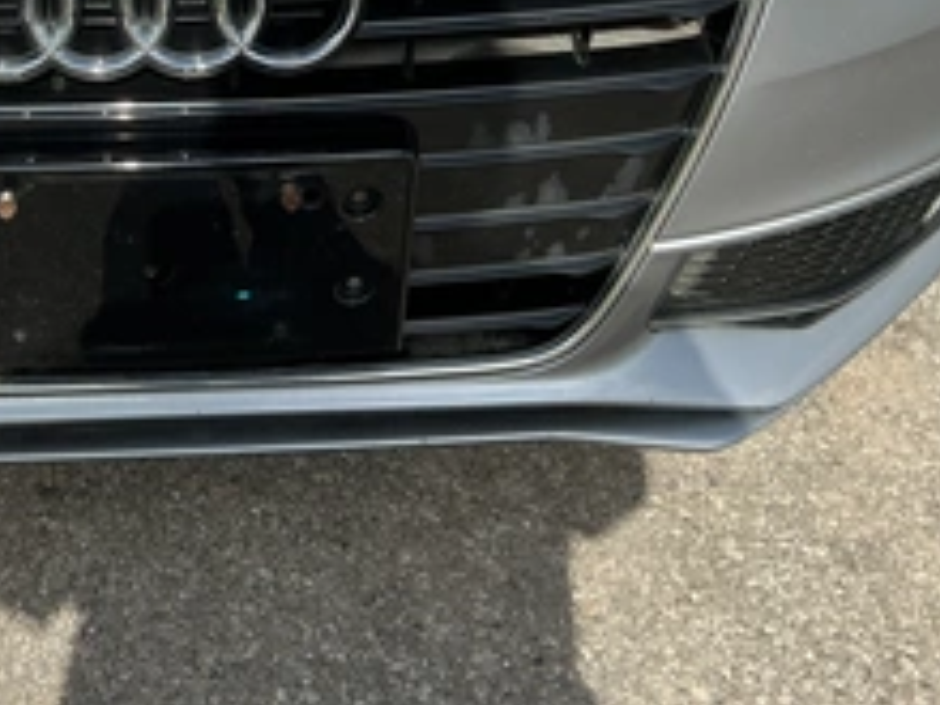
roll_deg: -2.5
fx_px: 1385
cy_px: 68
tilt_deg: -34.2
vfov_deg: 27.5
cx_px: 175
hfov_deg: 36.1
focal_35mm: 51
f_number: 1.8
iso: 25
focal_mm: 3
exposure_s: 1/1490
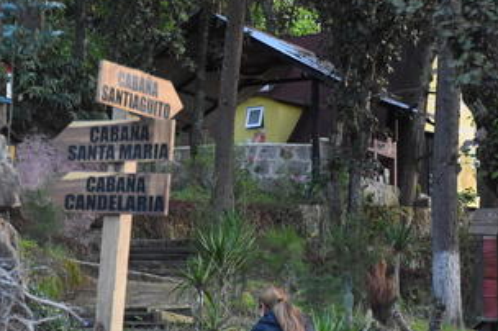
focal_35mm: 166
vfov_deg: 8.2
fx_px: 2294
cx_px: 169
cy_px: 211
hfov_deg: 12.4
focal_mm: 70
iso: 2000
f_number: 5.6
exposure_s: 1/250
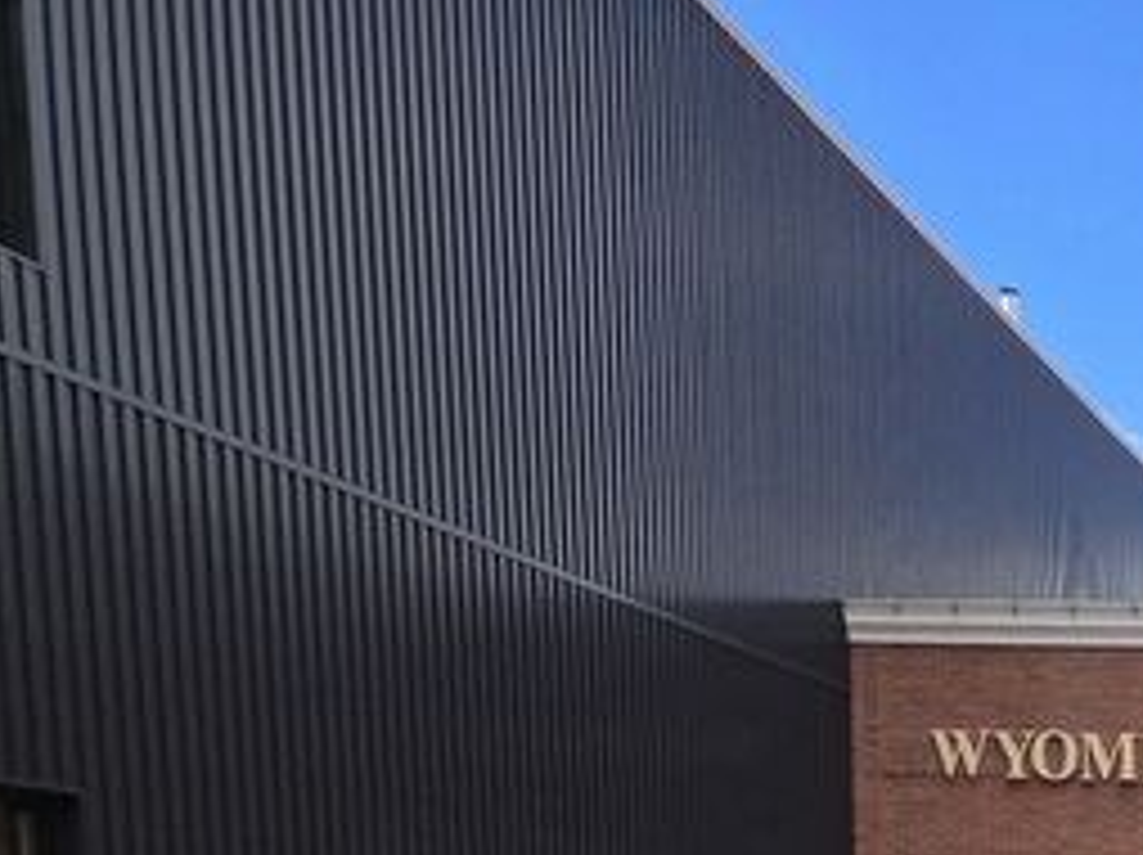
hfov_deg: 33.2
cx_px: 1498
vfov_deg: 27.2
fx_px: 1353
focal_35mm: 41
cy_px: 1202
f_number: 2.2
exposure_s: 1/2000
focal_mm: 2.2
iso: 100
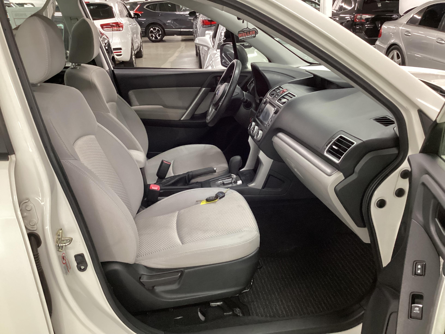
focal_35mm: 31
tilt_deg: -23.2
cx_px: 222
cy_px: 167
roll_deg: +2.1
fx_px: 399
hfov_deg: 58.4
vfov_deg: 45.4
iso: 320
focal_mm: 3.3
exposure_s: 1/40
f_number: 2.4
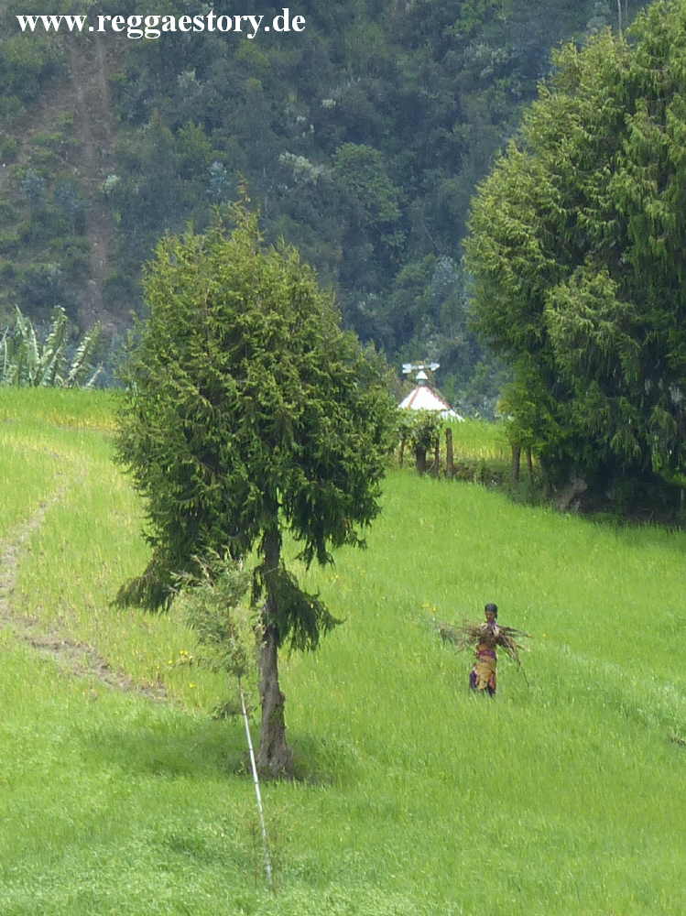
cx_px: 343
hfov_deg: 5.5
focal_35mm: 268
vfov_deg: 7.4
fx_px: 7087
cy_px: 458
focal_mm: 48.3
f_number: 4
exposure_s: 1/500
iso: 100
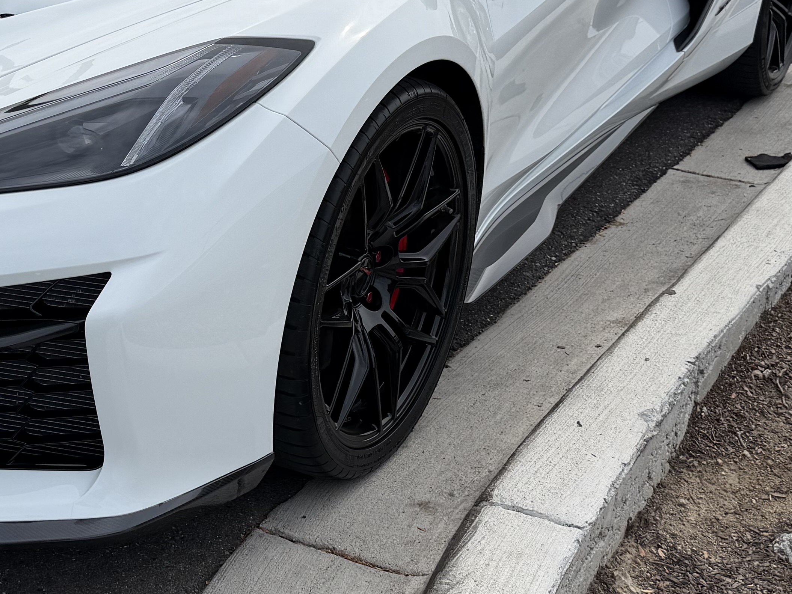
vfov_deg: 22.4
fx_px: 1487
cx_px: 153
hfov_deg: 29.1
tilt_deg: -17.4
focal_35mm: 65
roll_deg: -2.5
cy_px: 164
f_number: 1.78
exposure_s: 1/5714
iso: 80
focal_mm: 6.76
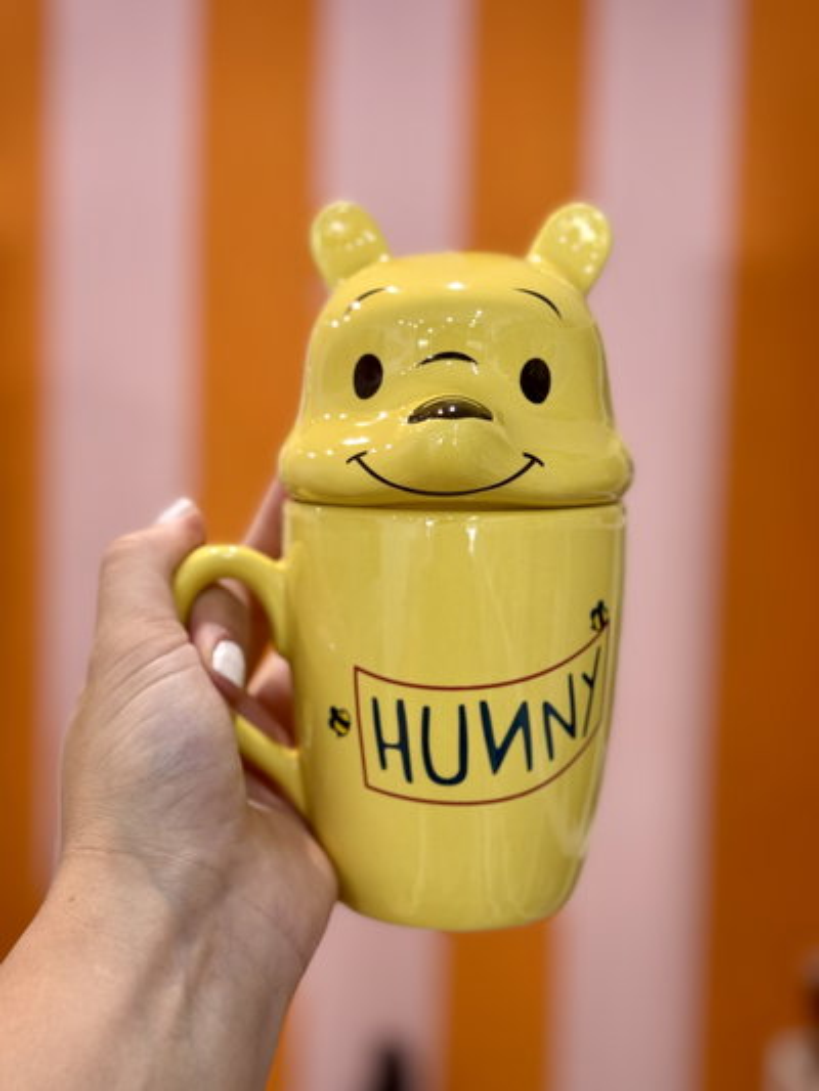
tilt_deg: -2.4
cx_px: 410
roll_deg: -2.0
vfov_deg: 39.6
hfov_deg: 30.3
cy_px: 546
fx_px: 1514
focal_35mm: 48
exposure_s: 1/60
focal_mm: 6.76
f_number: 1.78
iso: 125
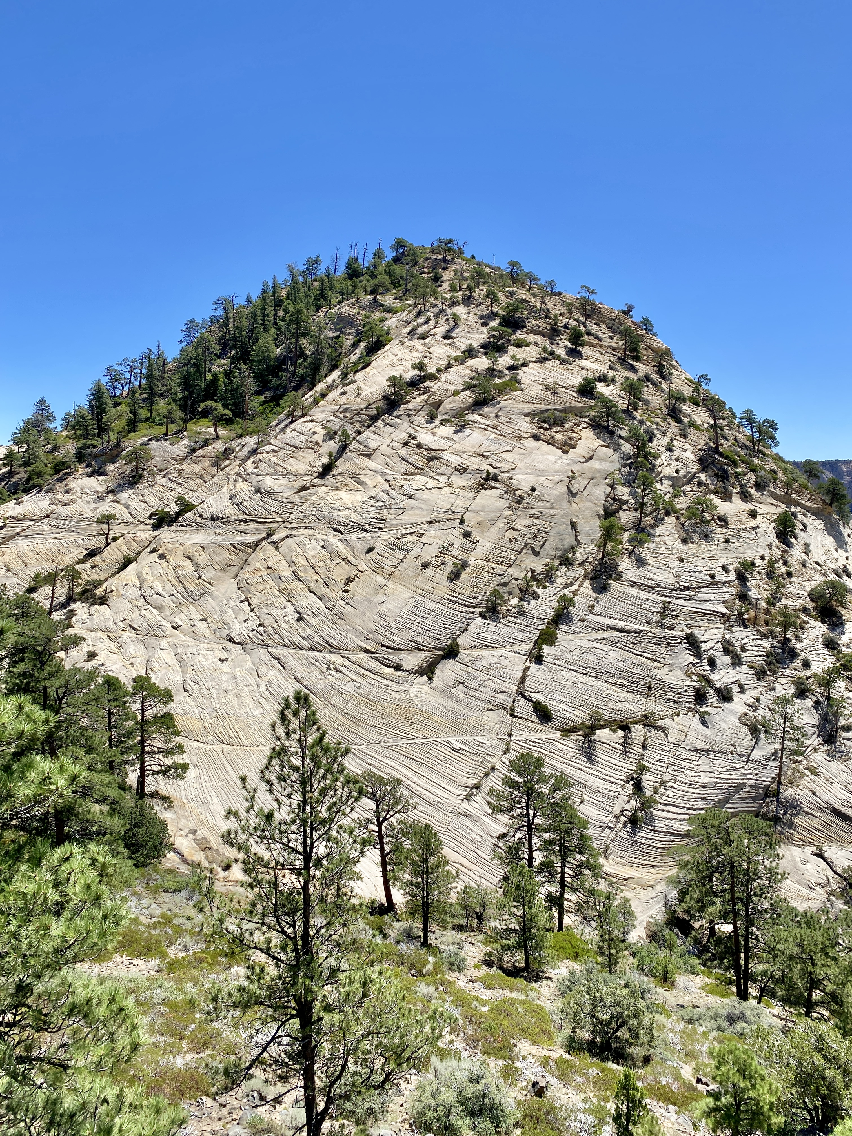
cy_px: 568
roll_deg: -0.6
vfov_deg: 67.3
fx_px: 853
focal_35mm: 26
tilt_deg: -4.1
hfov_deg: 53.1
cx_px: 426
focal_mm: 4.25
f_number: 1.8
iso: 32
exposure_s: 1/3401
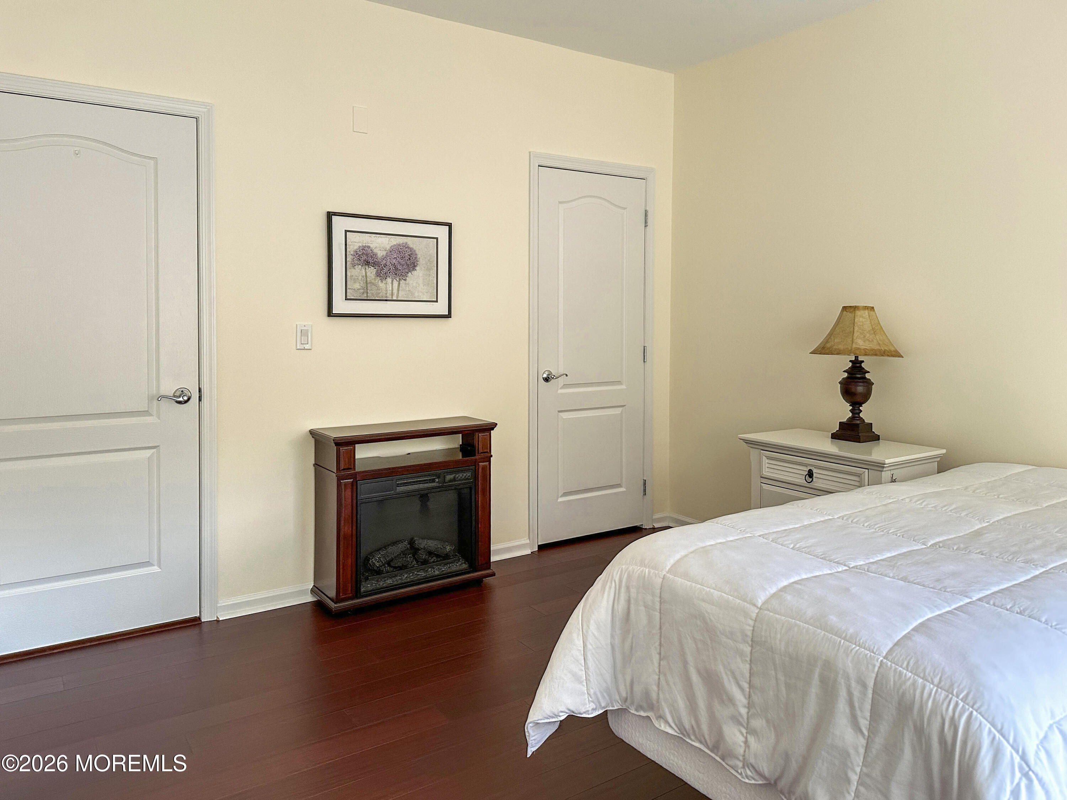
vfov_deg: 56.8
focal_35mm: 24
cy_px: 400
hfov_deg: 71.6
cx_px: 534
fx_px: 740
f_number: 1.78
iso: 200
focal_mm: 6.86
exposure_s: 1/121
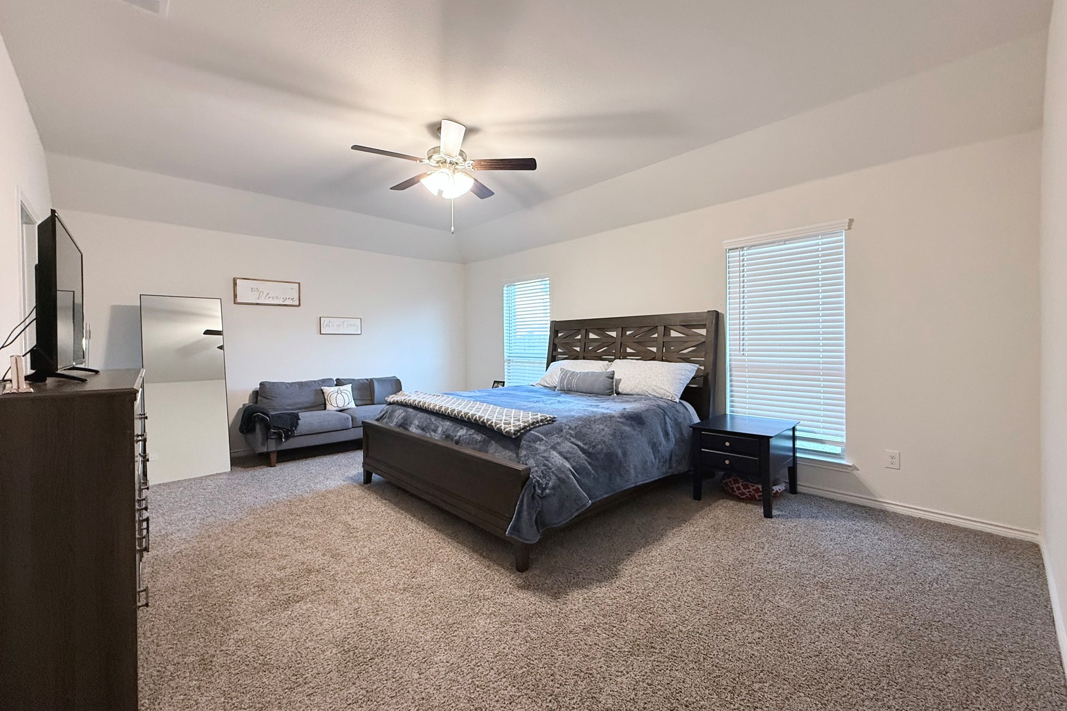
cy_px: 345
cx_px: 539
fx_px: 445
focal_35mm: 15
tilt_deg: -0.1
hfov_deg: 100.4
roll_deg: +0.1
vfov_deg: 77.3
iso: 320
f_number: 2.2
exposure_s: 1/60
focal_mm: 2.22
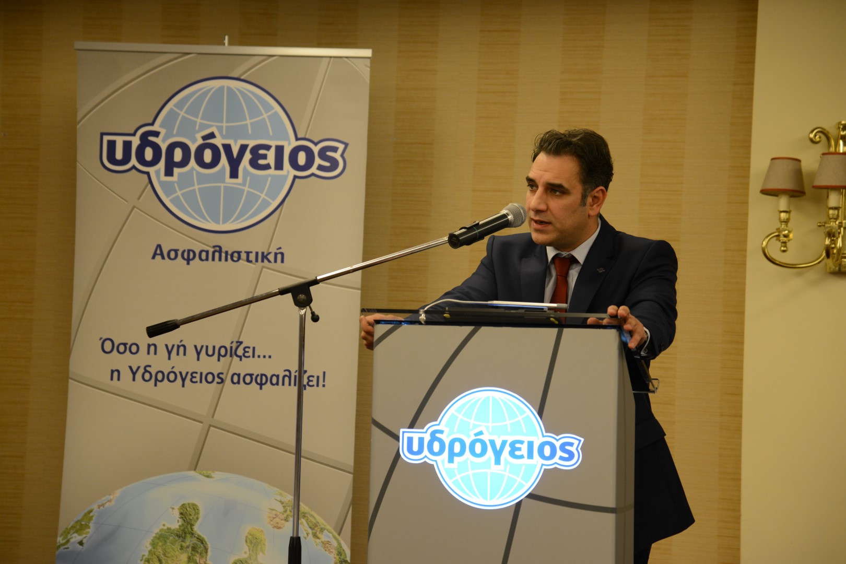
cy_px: 282
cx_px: 423
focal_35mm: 120
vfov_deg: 11.4
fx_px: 2820
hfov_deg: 17.1
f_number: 5
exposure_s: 1/40
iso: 900
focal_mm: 120
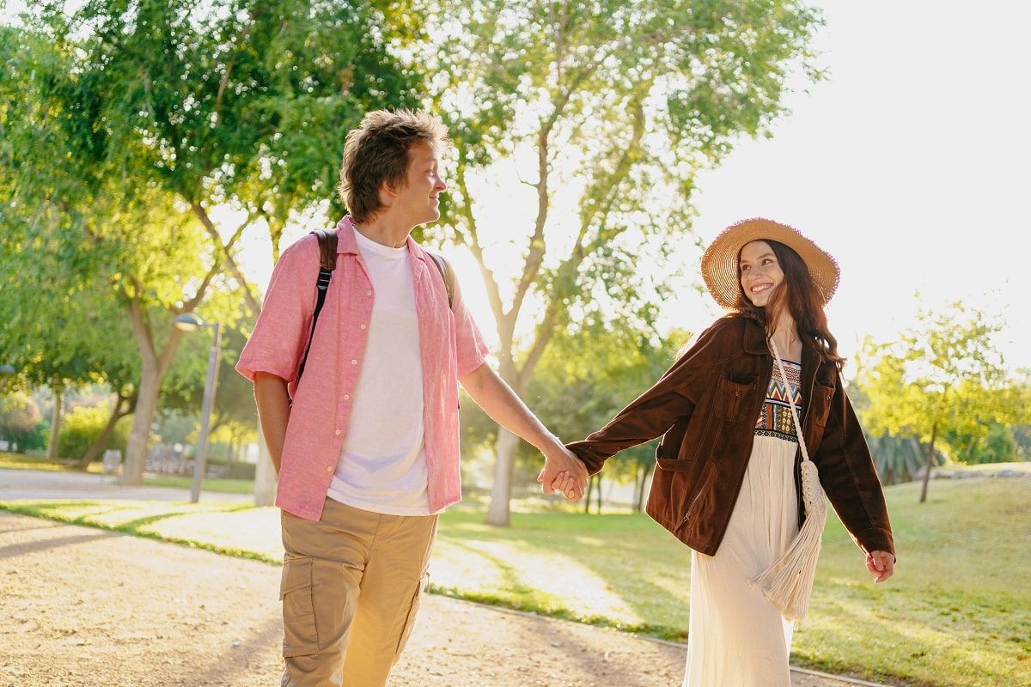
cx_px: 516
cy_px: 344
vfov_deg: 37.9
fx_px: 1002
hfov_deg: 54.4
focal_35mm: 35
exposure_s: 1/1000
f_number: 2.2
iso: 320
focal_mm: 35
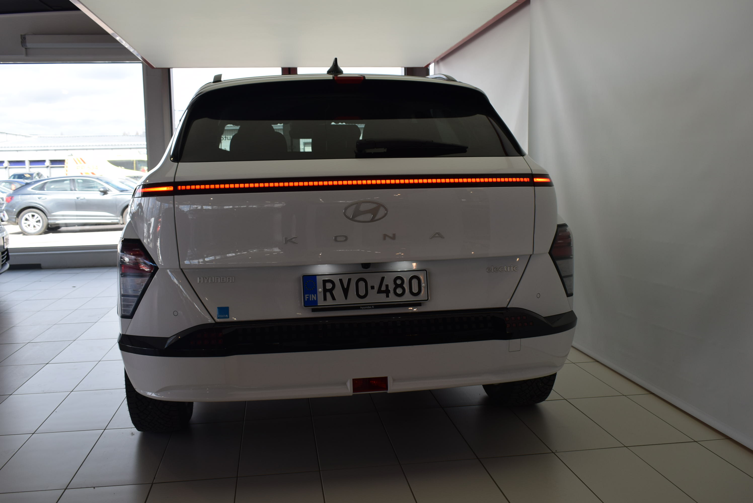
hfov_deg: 55.1
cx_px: 376
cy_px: 252
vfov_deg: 38.4
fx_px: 722
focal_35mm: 34
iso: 200
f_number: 6.3
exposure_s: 1/160
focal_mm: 23
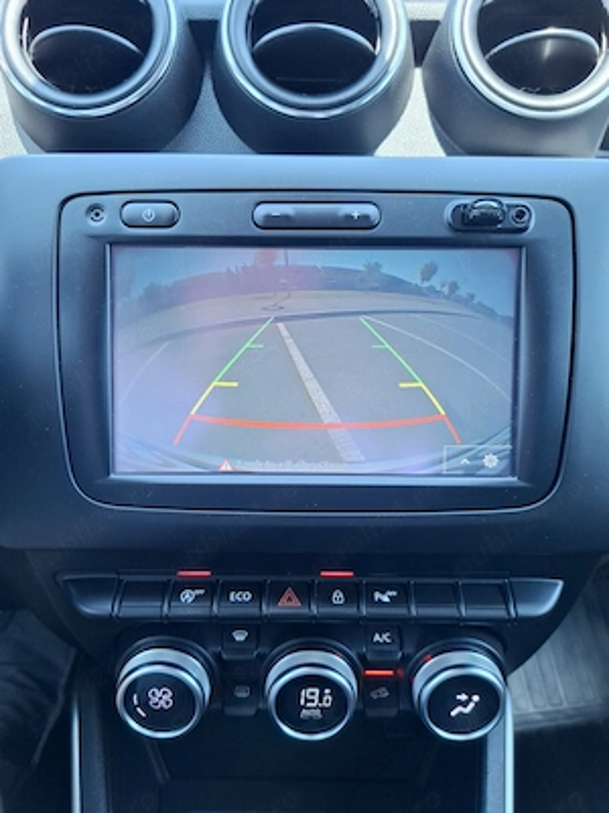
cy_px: 406
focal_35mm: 23
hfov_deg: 58.9
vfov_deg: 73.9
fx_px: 540
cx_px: 304
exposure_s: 1/100
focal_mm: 5.54
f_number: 1.8
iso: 125
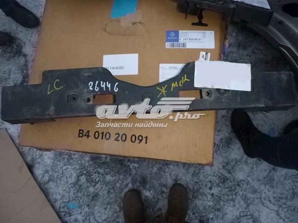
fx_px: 215
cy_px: 112
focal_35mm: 25
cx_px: 149
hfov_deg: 69.4
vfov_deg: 54.9
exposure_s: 1/60
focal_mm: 4.5
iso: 400
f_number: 3.9
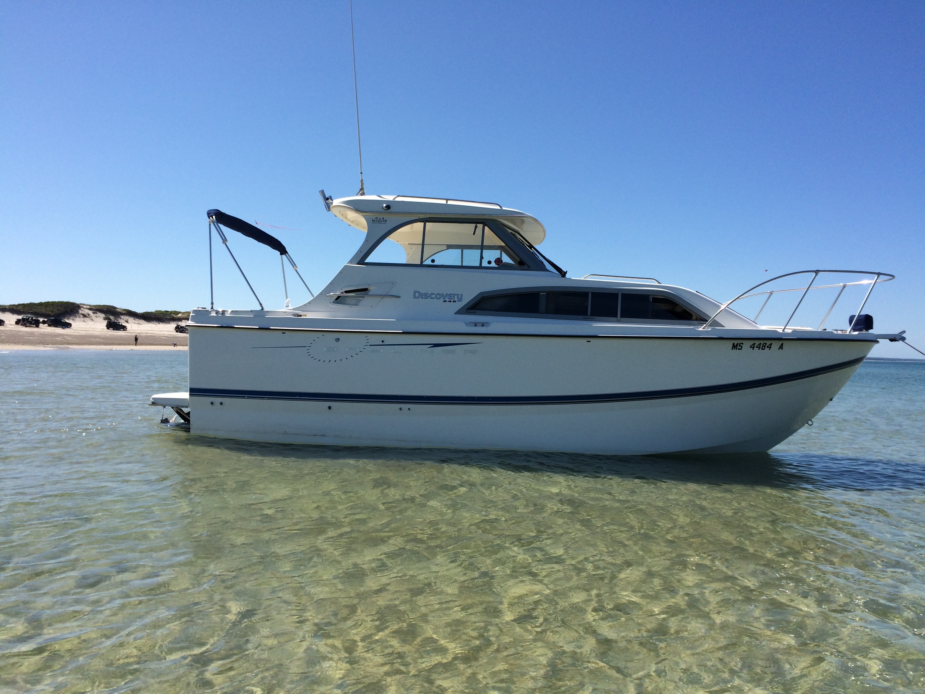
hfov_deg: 61.7
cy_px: 347
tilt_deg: -2.1
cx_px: 462
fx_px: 775
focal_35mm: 29
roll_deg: -0.8
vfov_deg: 48.2
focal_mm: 4.15
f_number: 2.2
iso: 32
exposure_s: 1/3165
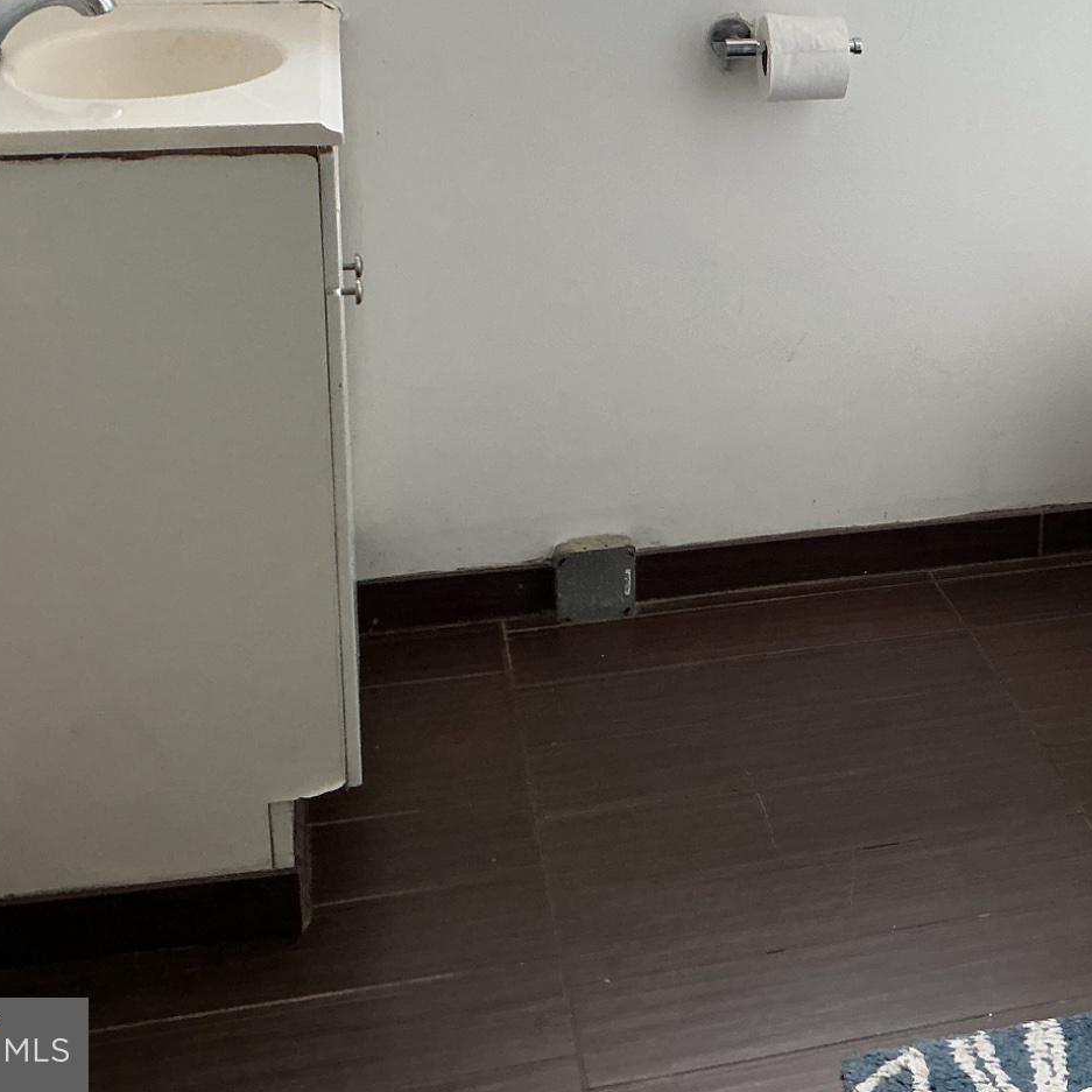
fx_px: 1999
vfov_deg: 29.8
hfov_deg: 29.3
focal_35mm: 56
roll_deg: -2.1
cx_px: 991
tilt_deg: -16.5
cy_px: 198
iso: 64
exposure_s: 1/120
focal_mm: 3
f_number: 1.8
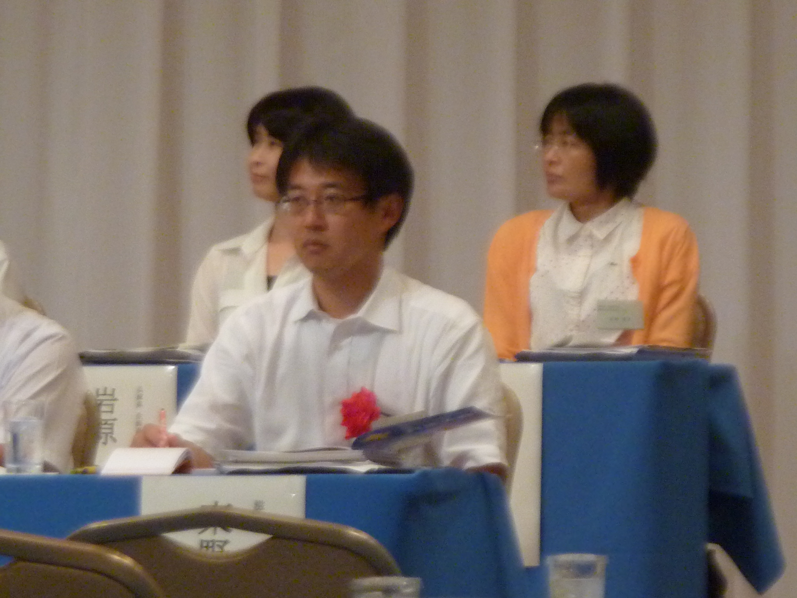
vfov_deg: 4.5
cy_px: 299
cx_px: 398
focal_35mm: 328
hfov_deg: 6.0
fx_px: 7552
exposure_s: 1/30
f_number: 4.5
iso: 400
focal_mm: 29.9
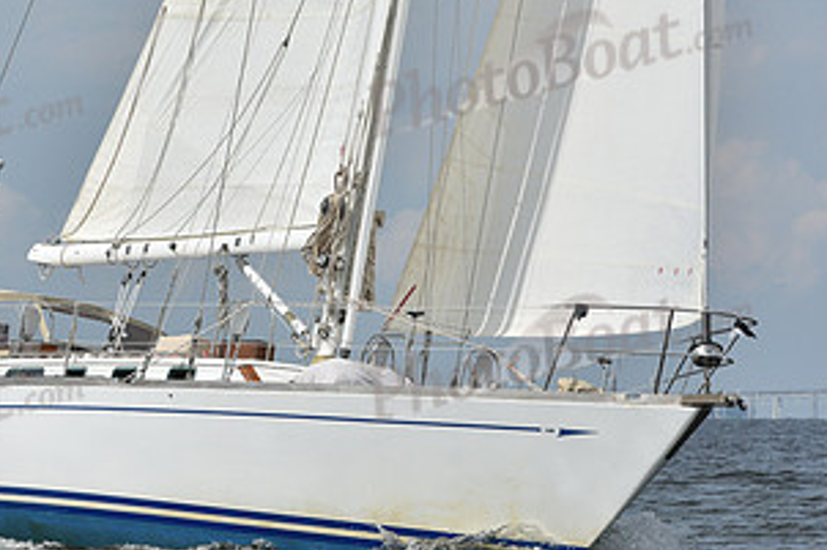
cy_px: 248
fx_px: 8816
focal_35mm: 384
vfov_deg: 3.6
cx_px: 227
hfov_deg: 5.4
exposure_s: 1/1250
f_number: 11
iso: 320
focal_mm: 200
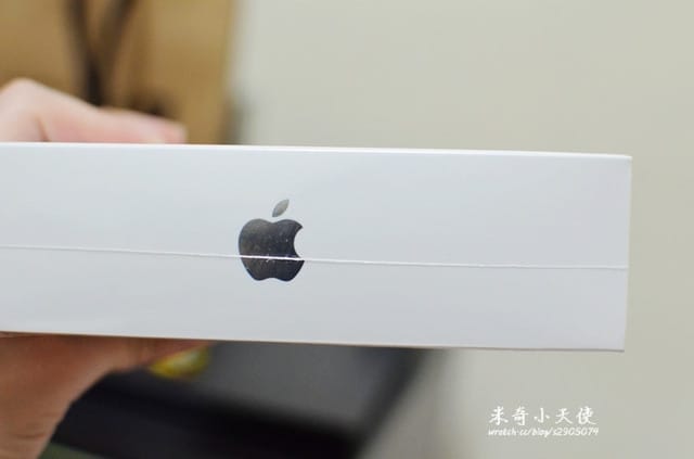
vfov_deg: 25.6
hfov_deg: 37.9
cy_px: 230
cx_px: 347
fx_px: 1009
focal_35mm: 52
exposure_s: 1/125
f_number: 3.2
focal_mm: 35
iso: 1600
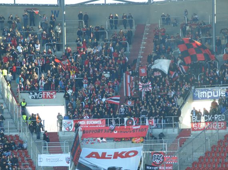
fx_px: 1152
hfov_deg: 11.3
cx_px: 114
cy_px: 85
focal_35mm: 175
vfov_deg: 8.5
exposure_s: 1/45
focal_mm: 39
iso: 100
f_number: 4.5
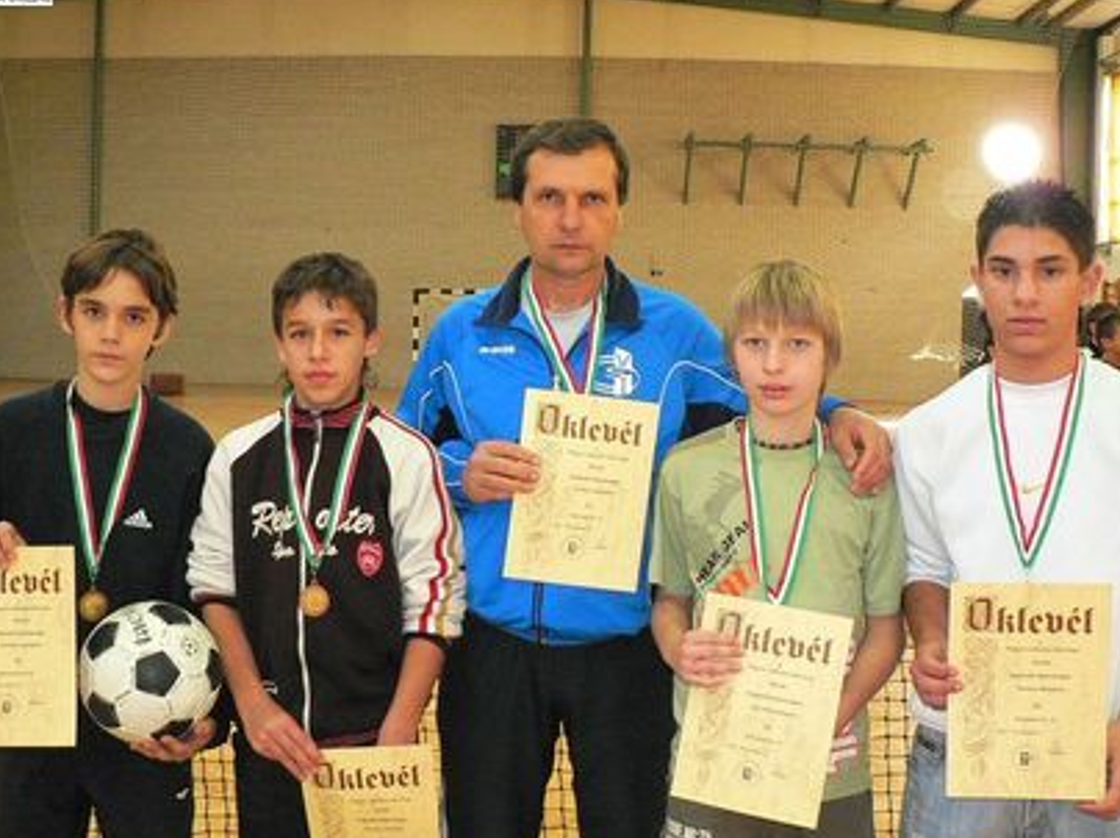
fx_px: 1260
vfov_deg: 36.7
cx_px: 566
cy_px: 407
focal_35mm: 39
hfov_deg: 47.9
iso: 400
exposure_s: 1/60
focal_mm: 6
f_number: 2.8
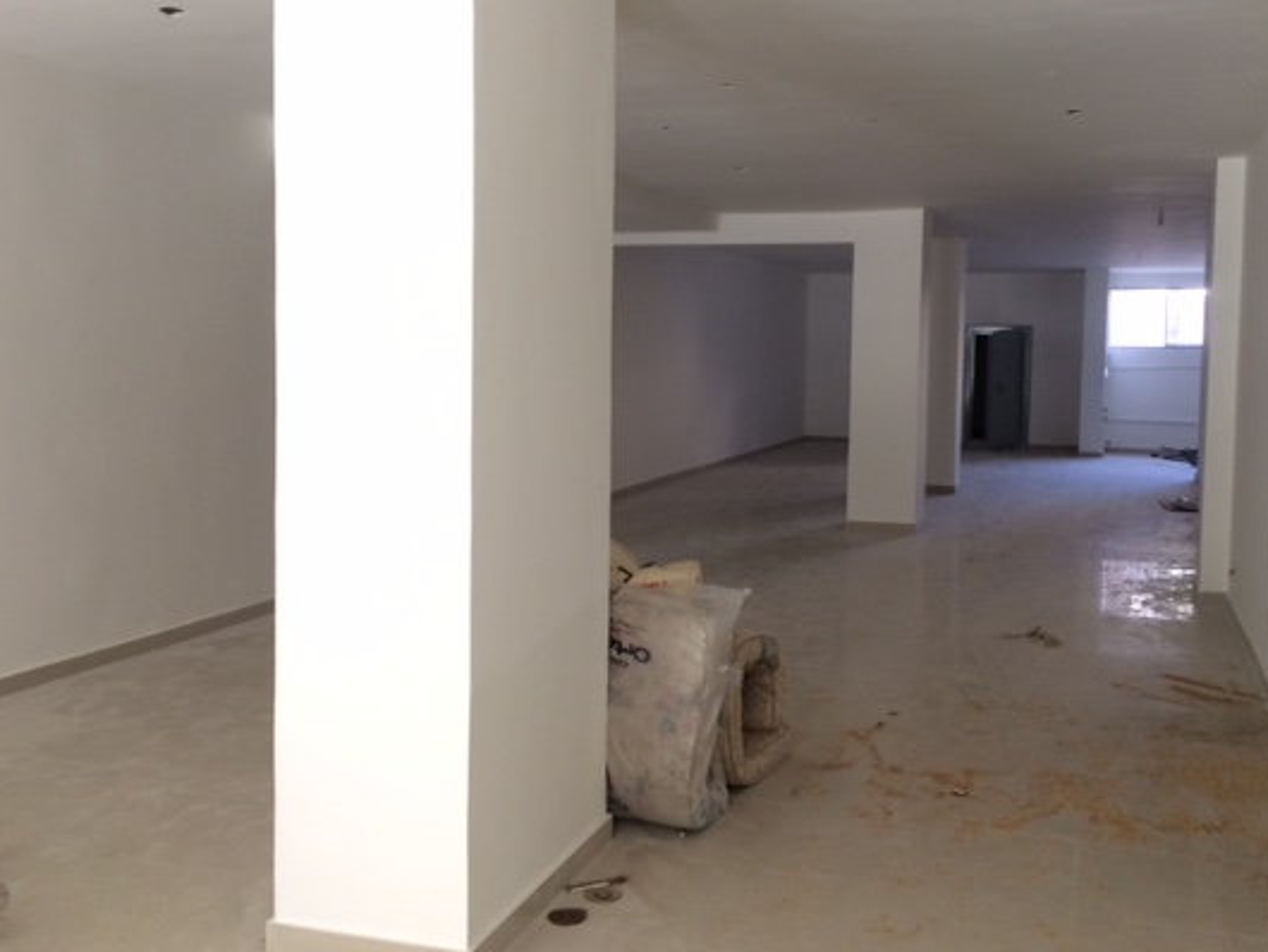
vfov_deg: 40.7
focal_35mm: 35
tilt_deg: -4.1
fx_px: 1283
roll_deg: +1.1
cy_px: 416
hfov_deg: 52.5
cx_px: 687
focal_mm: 4.15
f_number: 2.2
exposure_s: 1/30
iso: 64
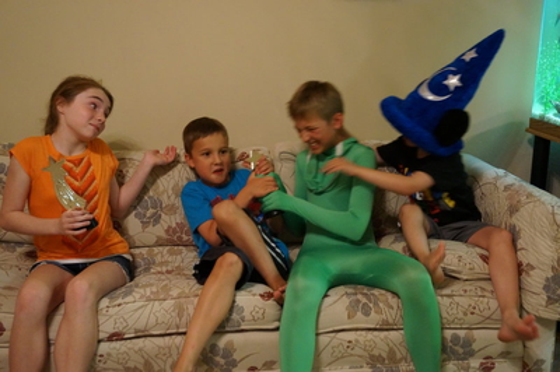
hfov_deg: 51.3
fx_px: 583
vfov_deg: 35.4
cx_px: 280
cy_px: 186
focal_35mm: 38
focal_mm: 25
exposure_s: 1/20
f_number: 4.5
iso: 3200
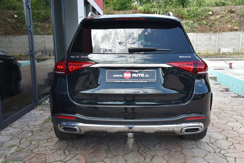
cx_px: 122
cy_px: 82
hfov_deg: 50.7
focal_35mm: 38
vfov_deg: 35.1
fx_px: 258
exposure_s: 1/200
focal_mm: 38
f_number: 7.1
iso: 500
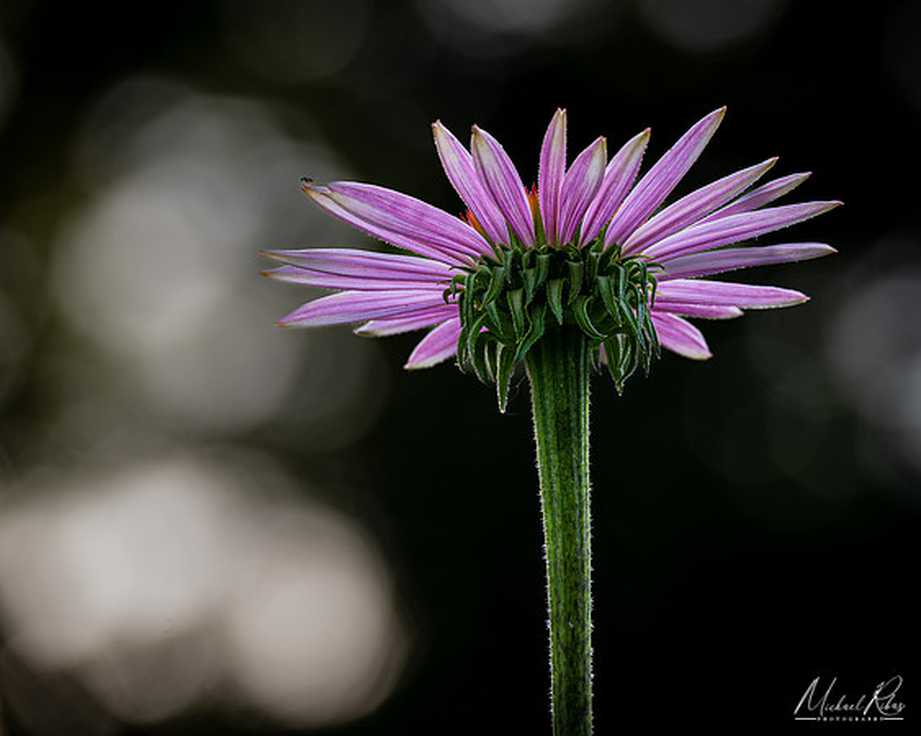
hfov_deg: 6.1
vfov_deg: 4.9
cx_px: 565
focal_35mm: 318
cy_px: 317
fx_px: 8654
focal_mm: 165
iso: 100
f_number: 8
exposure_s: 1/40
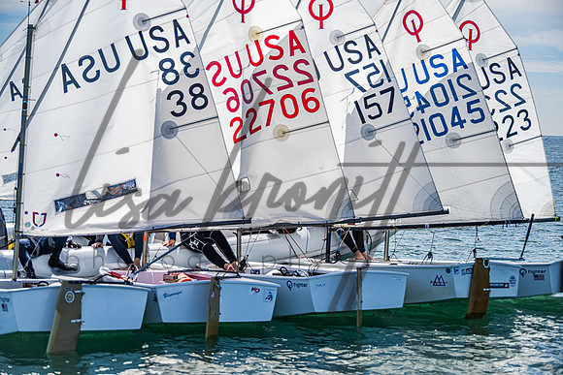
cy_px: 188
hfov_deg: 28.8
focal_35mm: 70
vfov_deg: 19.5
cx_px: 282
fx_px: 1095
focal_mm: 70
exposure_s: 1/1250
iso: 320
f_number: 6
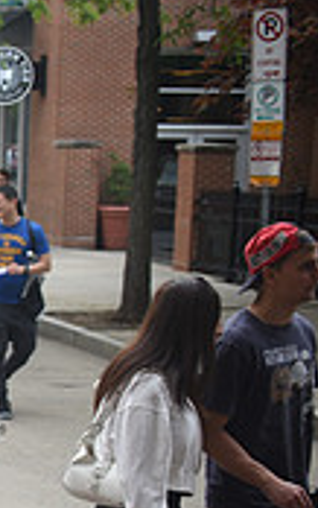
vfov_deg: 17.3
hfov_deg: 9.5
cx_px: -513
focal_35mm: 119
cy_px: 448
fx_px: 1647
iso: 640
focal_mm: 35
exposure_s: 1/320
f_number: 5
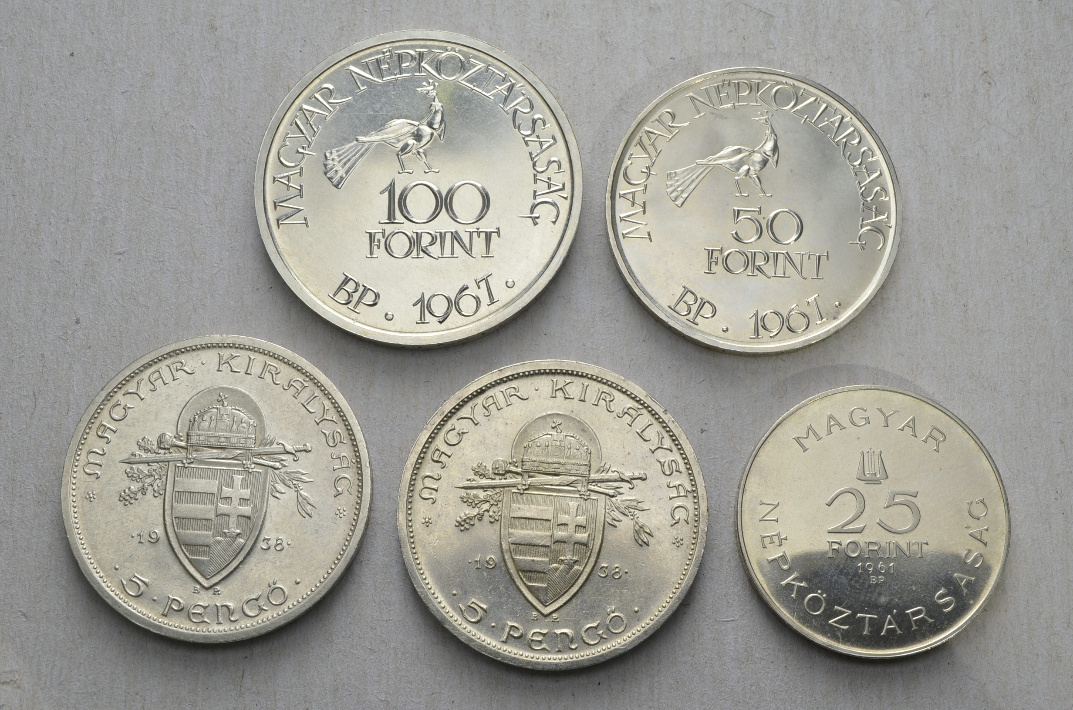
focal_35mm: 52
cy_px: 355
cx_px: 536
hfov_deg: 37.9
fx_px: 1562
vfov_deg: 25.6
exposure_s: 1/250
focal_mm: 35
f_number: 14
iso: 400
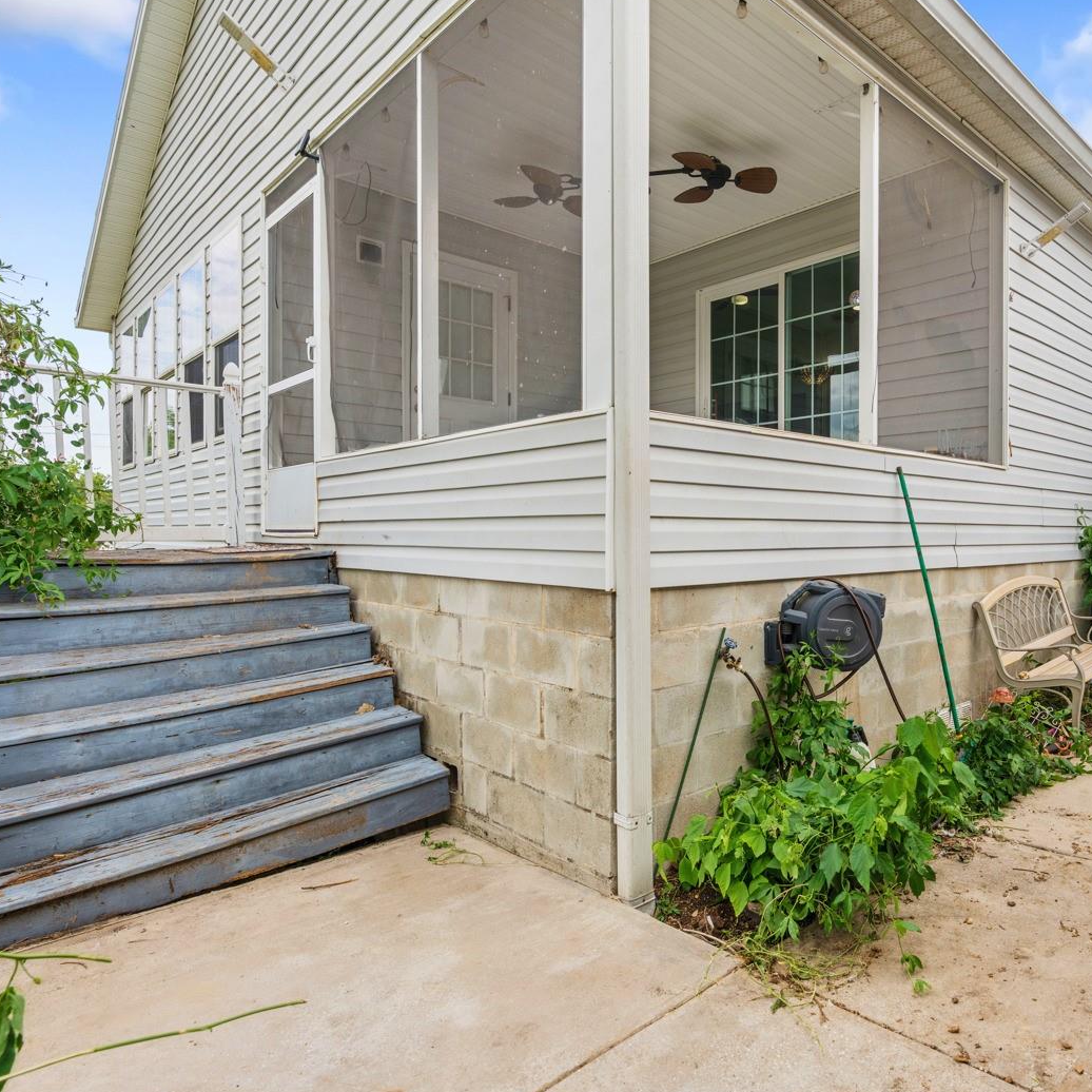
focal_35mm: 21
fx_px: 749
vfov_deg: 72.1
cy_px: 549
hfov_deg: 69.5
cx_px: 752
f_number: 8
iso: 200
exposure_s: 1/200
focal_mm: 16
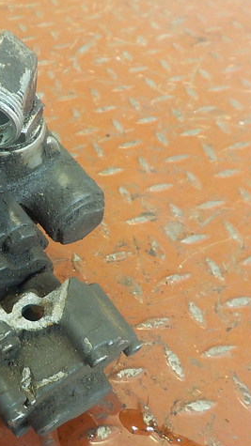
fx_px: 521
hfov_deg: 25.2
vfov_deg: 46.4
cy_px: 223
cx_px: -23
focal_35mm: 44
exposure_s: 1/30
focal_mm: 4.1
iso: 280
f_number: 3.3
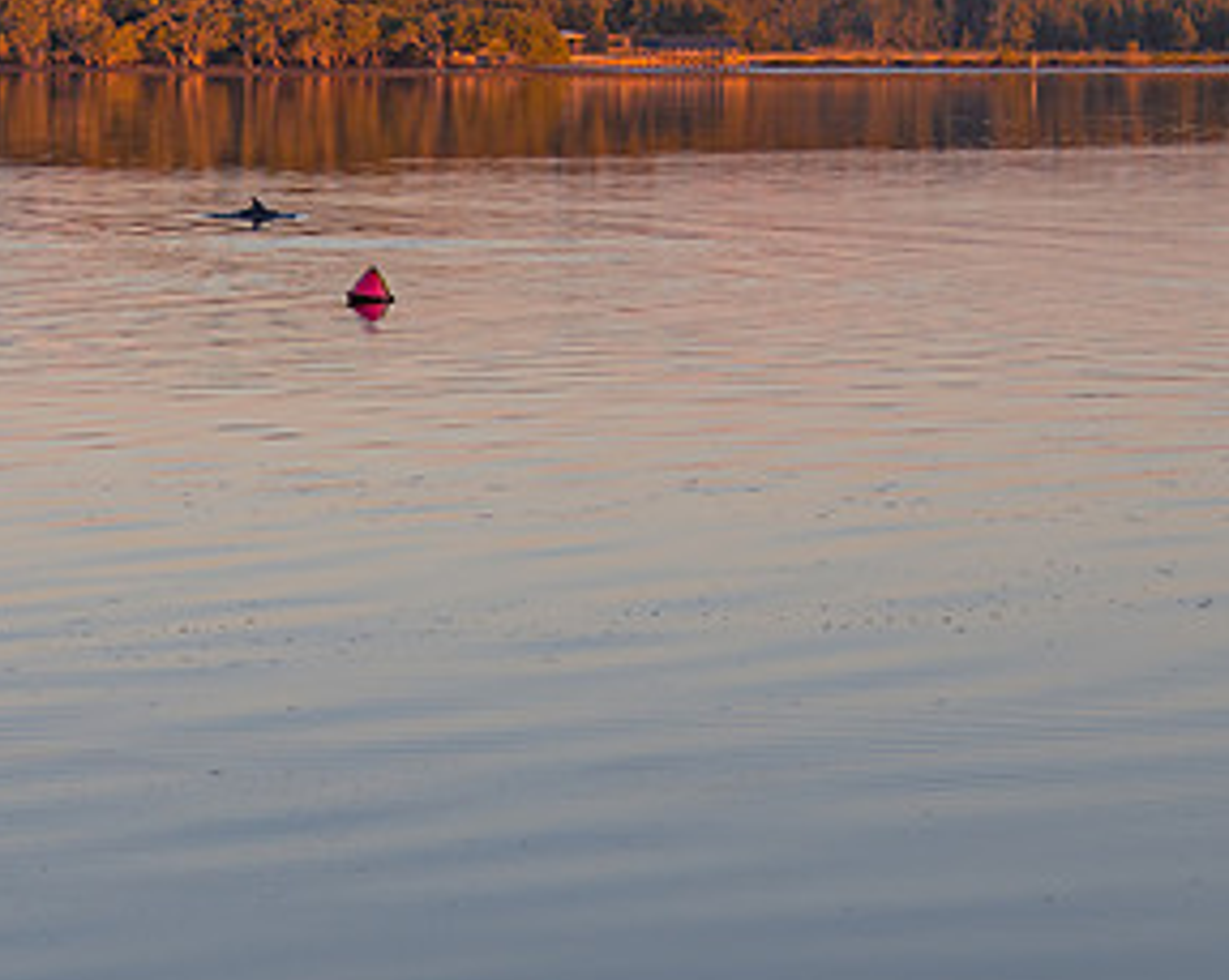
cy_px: 484
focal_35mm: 181
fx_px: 6577
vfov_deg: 8.5
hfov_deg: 10.7
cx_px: 321
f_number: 8
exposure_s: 1/160
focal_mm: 50
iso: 125
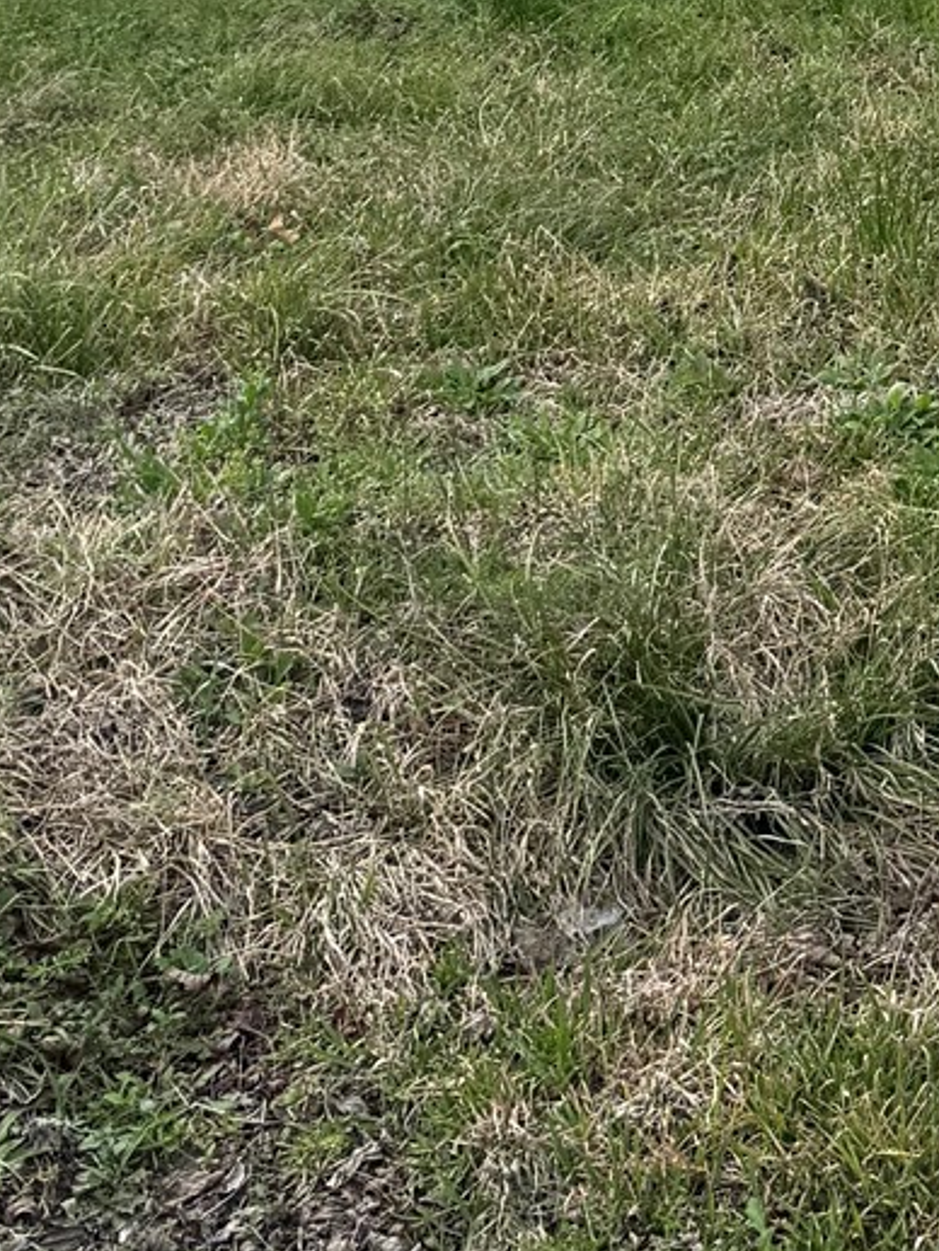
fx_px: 3435
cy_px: -436
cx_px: 1246
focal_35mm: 95
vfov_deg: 18.9
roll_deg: -0.3
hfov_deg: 14.8
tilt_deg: -1.4
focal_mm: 6.76
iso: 80
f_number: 1.78
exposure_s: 1/2506
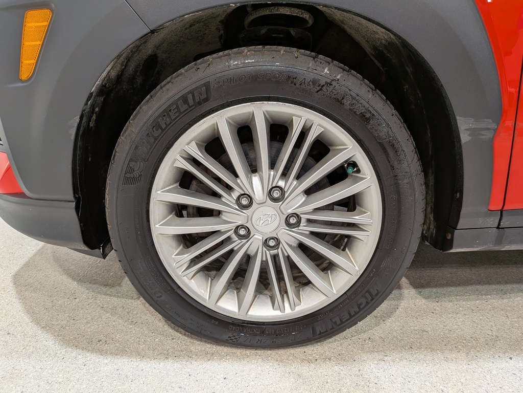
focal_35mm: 24
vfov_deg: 56.8
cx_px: 262
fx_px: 363
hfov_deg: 71.6
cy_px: 196
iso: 41
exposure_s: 1/30
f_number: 1.7
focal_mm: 4.53
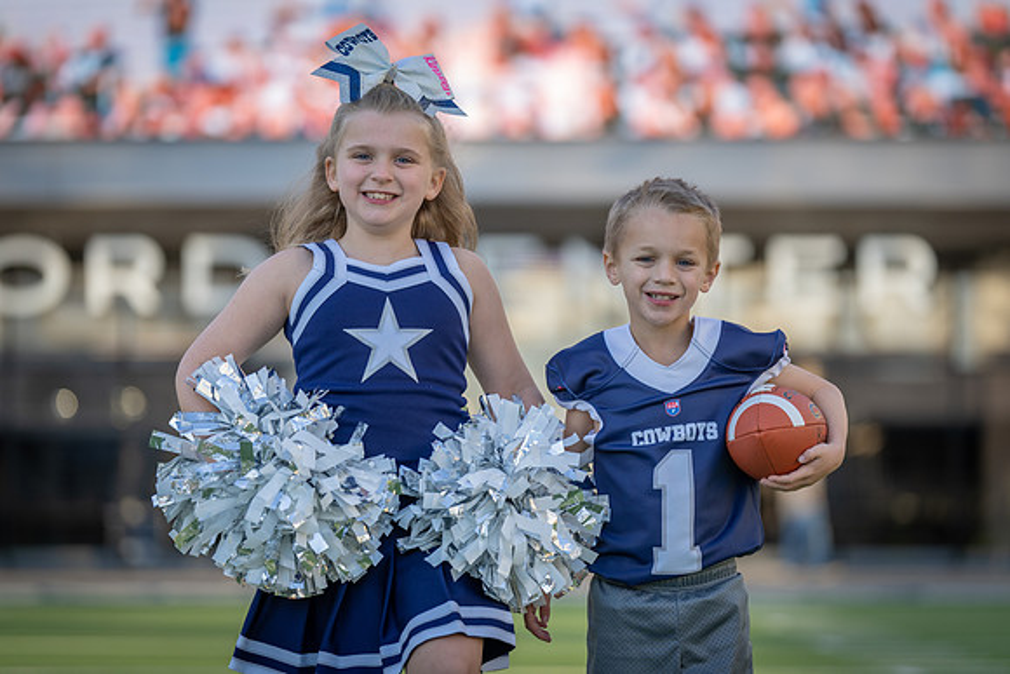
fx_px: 4094
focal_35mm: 146
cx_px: 505
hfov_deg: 14.1
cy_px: 337
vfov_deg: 9.4
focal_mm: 141
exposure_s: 1/320
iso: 100
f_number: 2.8
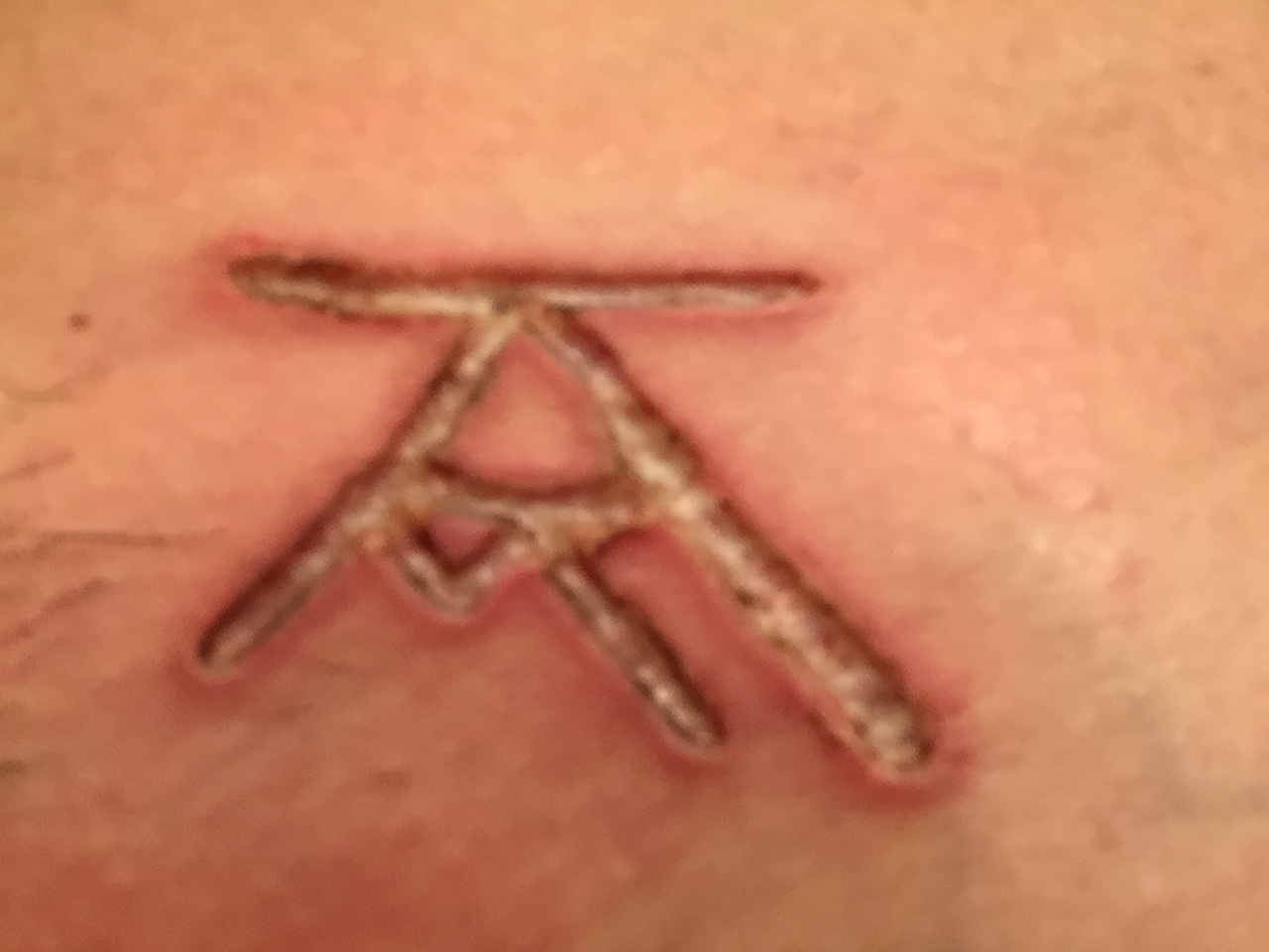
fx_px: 1136
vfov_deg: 45.4
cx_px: 634
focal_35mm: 31
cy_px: 476
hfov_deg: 58.4
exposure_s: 1/30
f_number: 2.2
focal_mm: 2.65
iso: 200
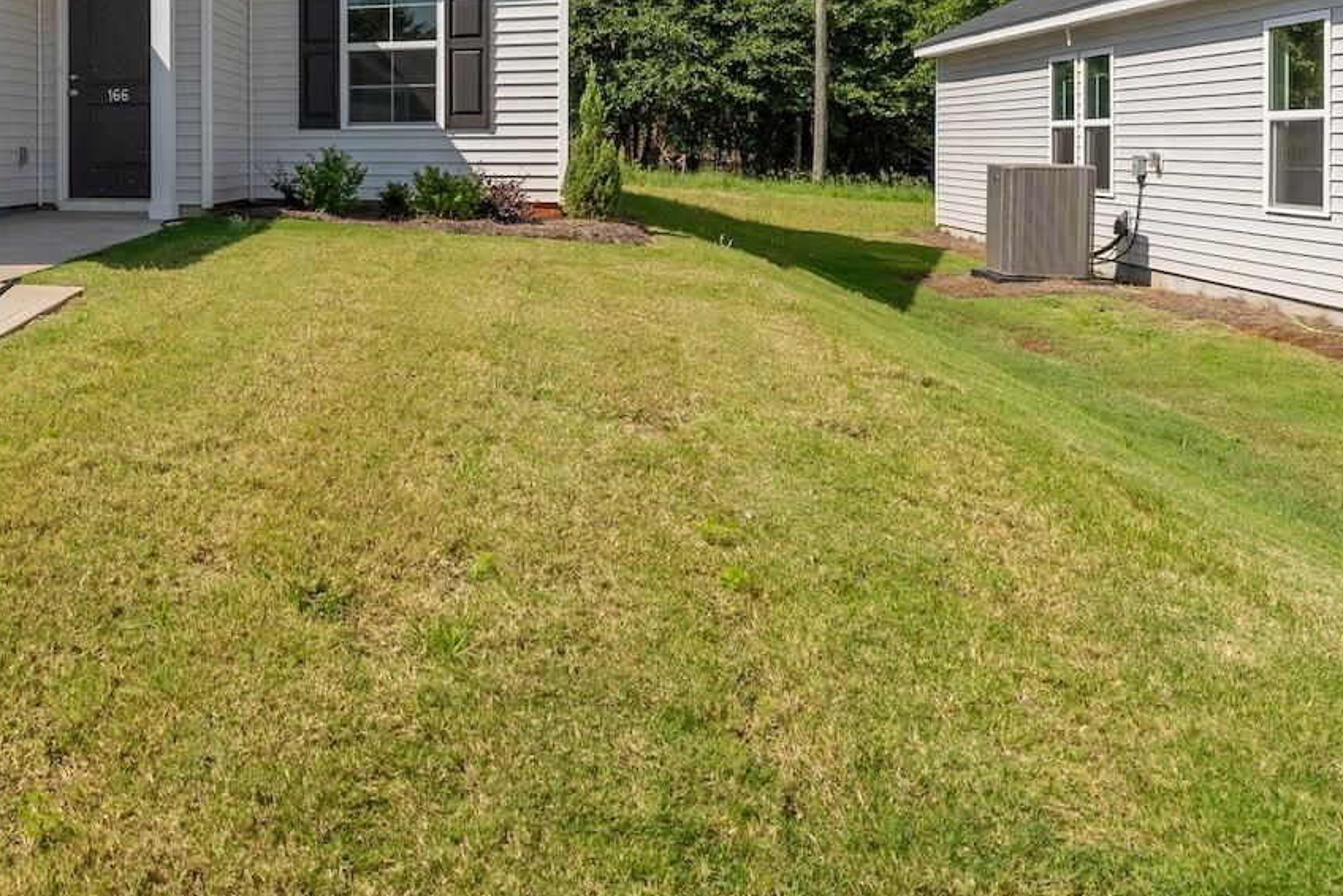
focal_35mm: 33
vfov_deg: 38.2
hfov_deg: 48.1
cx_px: 24
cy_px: 151
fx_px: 1231
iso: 400
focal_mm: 14
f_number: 5.6
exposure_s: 1/2500
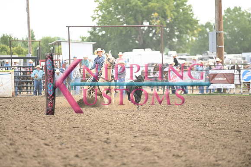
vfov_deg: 6.9
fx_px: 1395
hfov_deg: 10.3
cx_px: 126
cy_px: 84
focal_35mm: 200
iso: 500
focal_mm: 200
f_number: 2.8
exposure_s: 1/1250
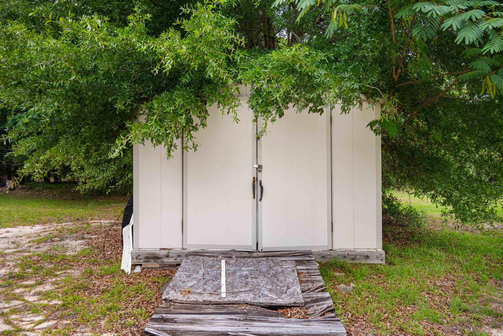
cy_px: 168
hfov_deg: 61.9
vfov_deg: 43.6
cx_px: 252
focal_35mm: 30
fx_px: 419
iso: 100
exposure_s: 1/50
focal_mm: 20
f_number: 5.6
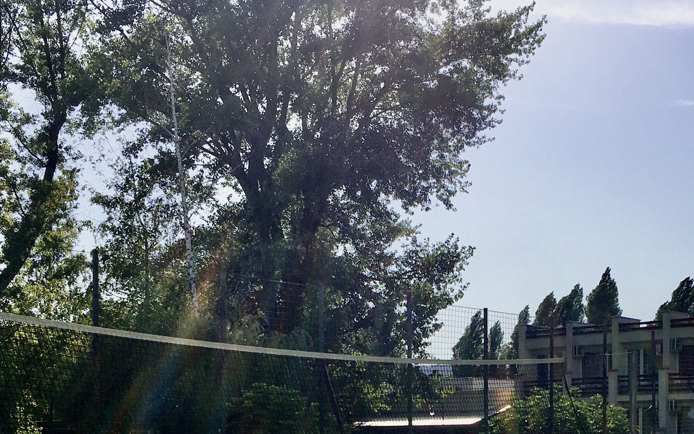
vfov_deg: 20.7
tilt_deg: -2.8
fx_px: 1135
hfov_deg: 33.8
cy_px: 468
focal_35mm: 60
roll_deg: -0.2
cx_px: 452
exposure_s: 1/3497
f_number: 2.2
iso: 25
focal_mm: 4.15
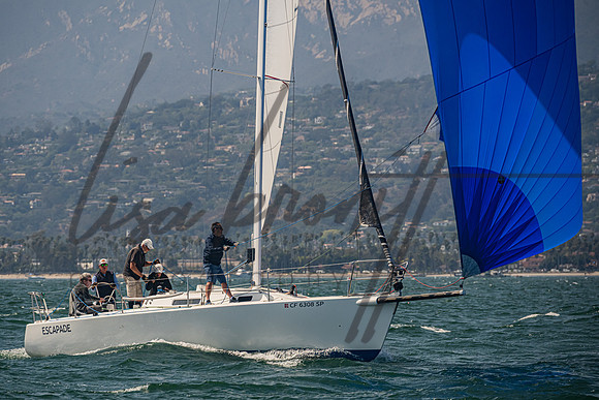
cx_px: 255
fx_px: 5082
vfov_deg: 4.5
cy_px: 225
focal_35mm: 305
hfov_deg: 6.7
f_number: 8
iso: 400
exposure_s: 1/2000
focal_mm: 260
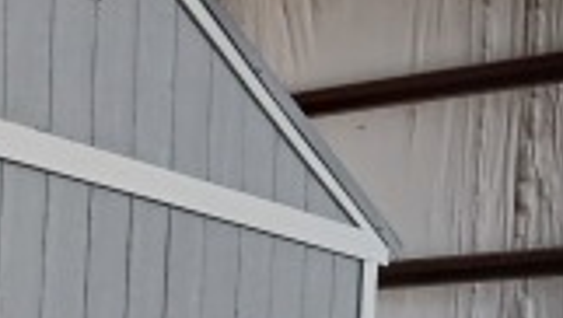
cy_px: 580
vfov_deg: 9.8
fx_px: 1749
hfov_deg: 15.0
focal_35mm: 117
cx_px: -549
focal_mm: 4
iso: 80
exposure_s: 1/60
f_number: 1.8
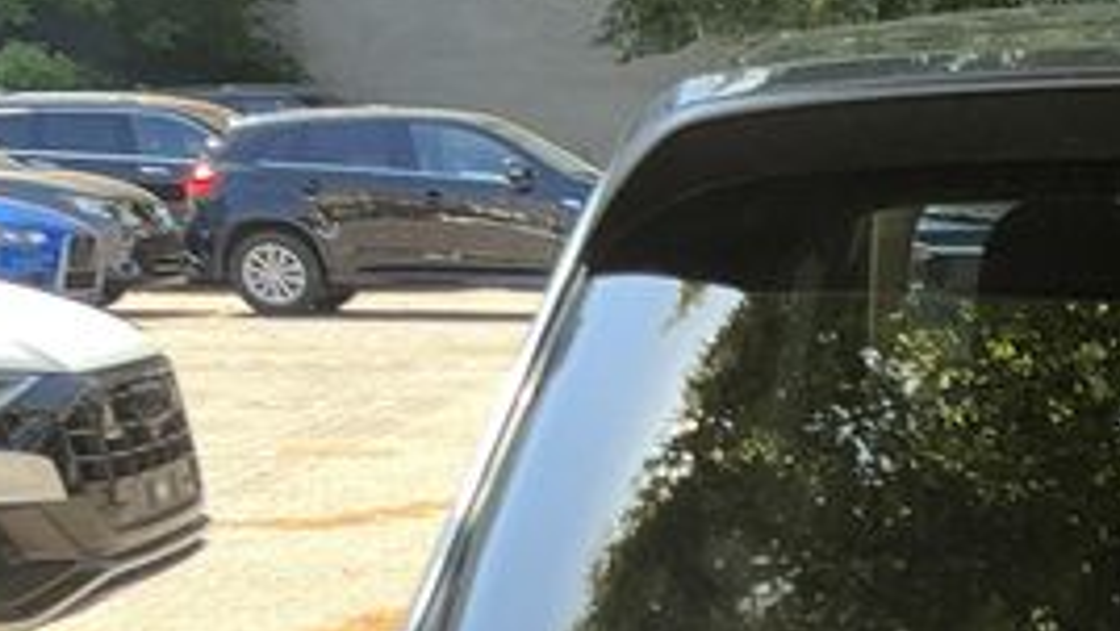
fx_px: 2704
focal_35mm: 91
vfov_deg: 12.5
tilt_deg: -17.1
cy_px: 1024
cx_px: 1613
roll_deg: -1.0
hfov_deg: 20.5
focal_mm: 3
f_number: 1.8
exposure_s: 1/122
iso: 32
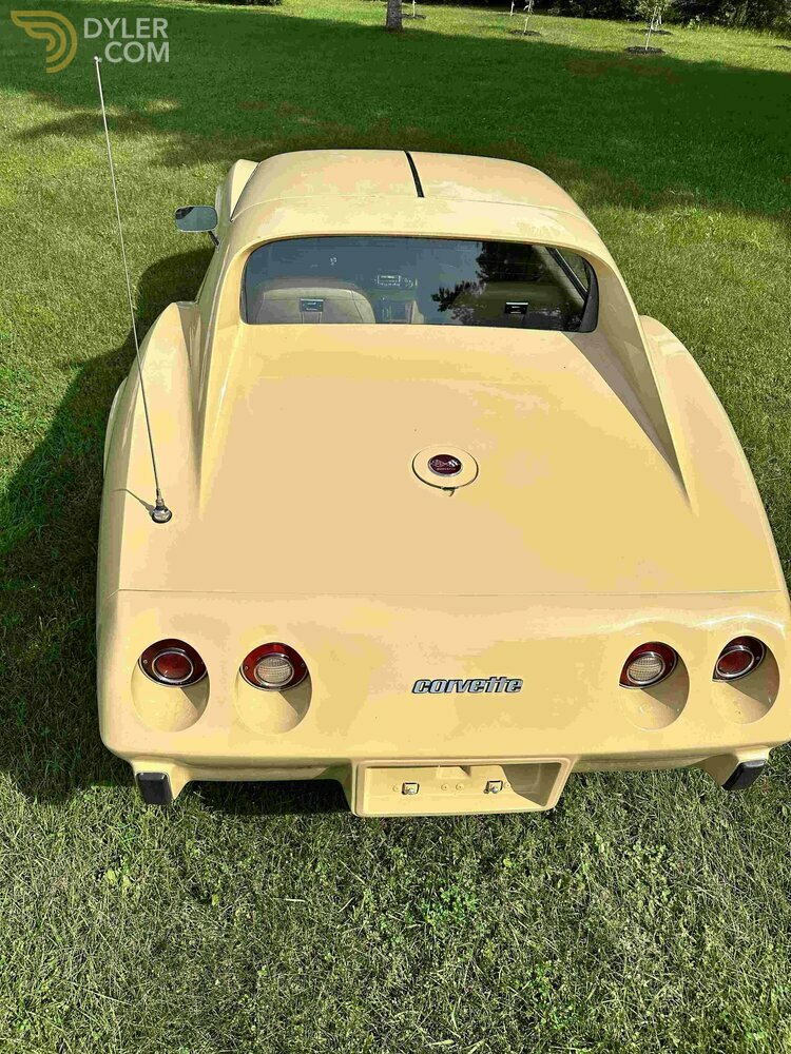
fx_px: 731
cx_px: 396
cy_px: 527
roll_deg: -2.0
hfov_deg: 56.8
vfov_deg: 71.6
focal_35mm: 24
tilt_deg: -38.4
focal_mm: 6.86
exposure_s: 1/7576
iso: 80
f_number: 1.78
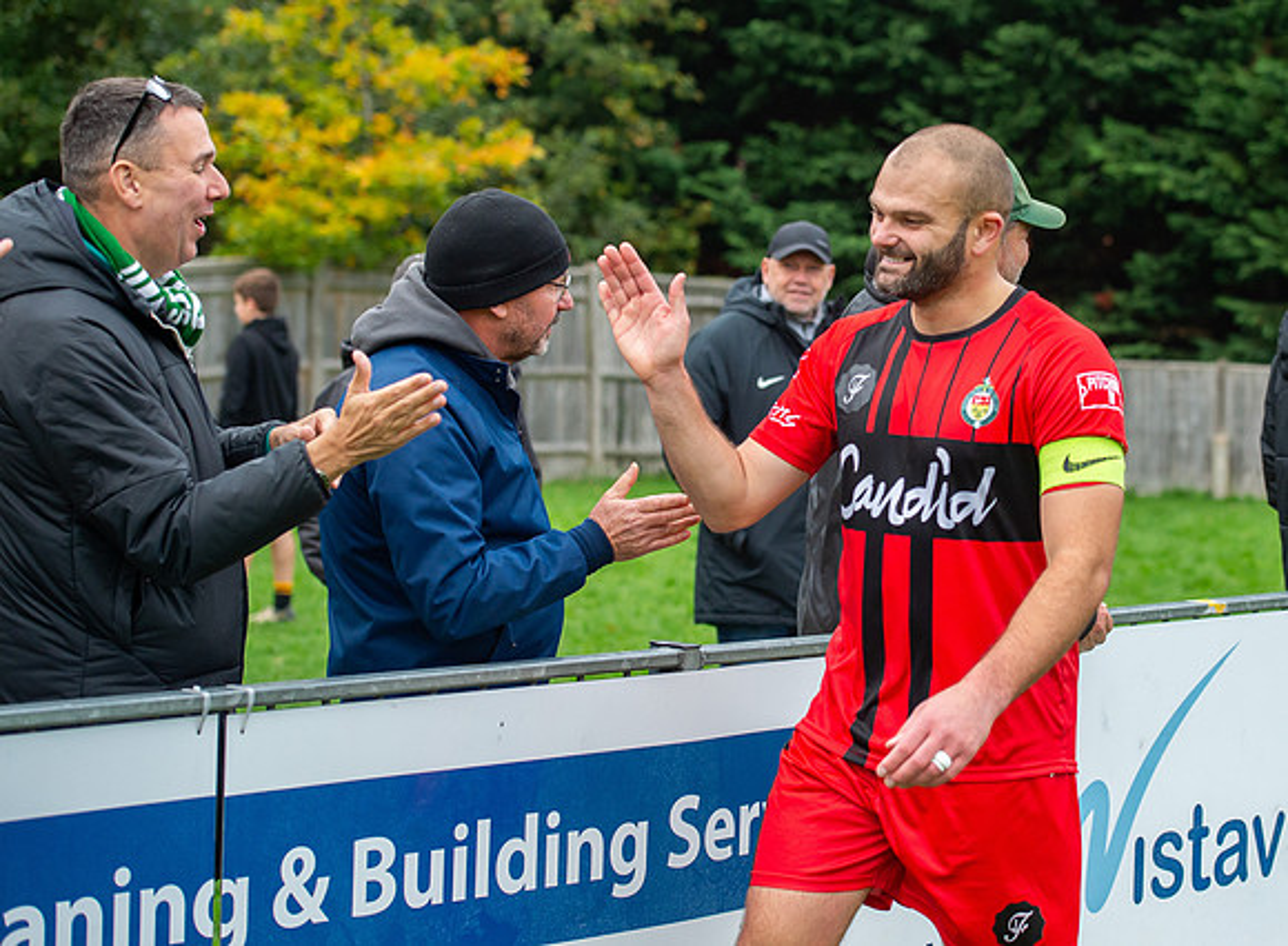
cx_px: 861
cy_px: 373
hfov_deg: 21.7
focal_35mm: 91
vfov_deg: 16.1
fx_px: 3344
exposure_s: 1/1000
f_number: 4
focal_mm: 70
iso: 1600
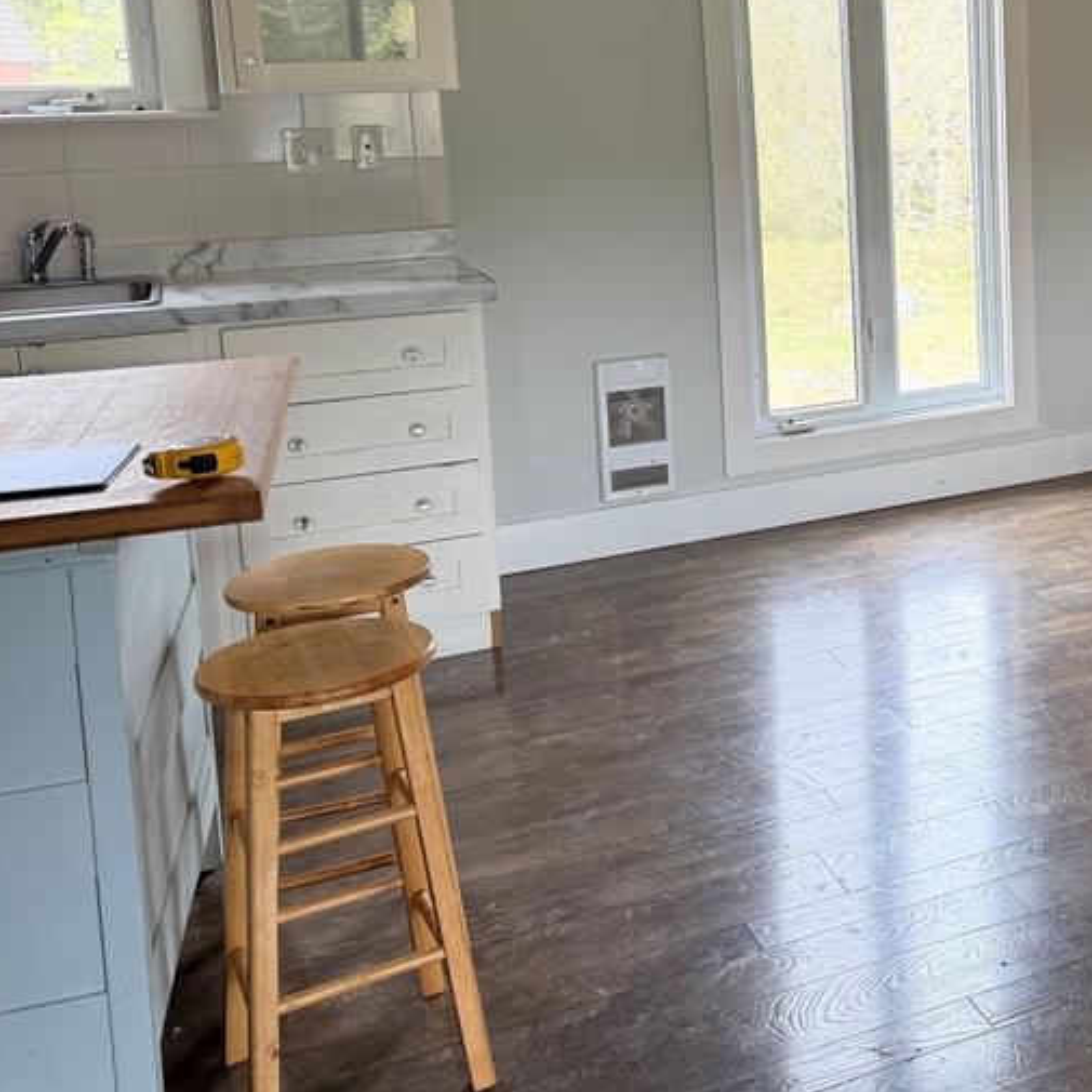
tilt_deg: -7.2
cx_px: 1083
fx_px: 1535
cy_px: 266
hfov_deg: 35.5
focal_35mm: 43
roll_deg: +1.6
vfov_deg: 38.1
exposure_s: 1/195
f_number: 1.78
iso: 125
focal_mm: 6.76
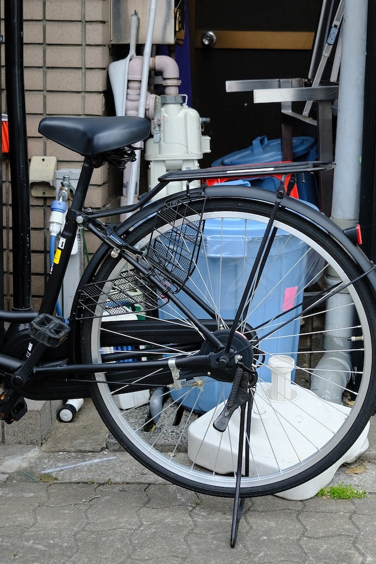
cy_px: 166
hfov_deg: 20.3
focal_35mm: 67
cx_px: 229
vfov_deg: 29.8
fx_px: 1049
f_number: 2.8
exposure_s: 1/1400
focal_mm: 23
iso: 400
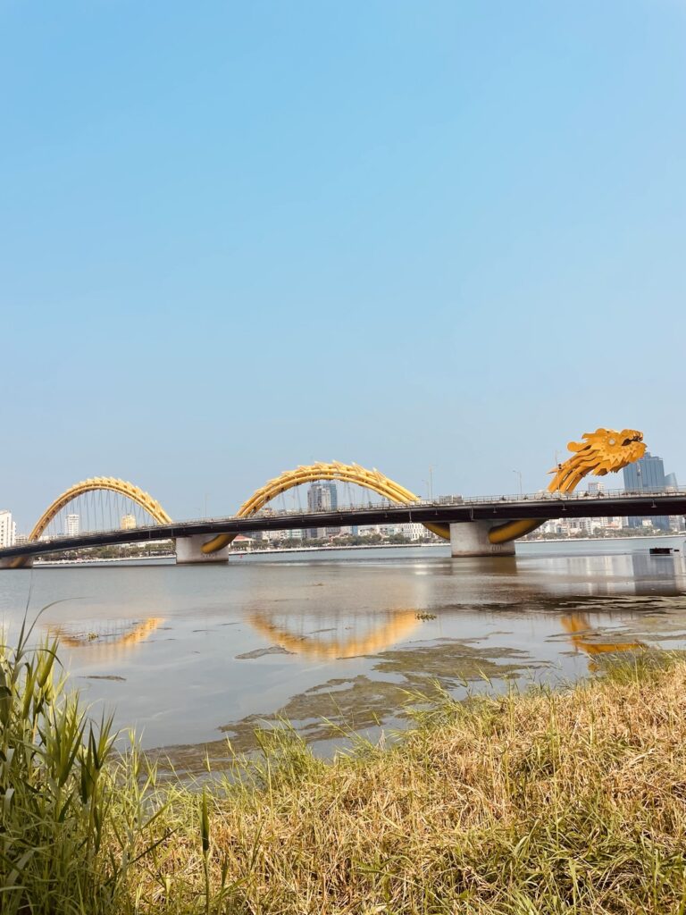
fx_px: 687
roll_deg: +2.2
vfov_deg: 67.3
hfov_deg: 53.1
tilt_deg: +8.5
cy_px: 458
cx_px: 343
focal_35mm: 26
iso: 32
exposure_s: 1/4464
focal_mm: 4.2
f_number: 1.6
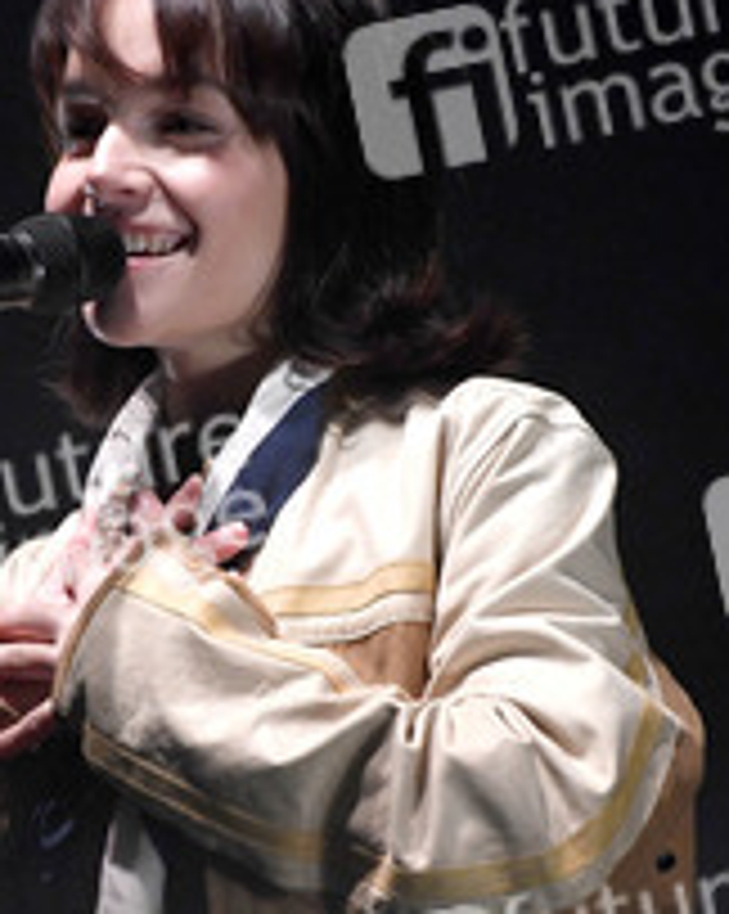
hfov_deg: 4.2
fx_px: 9994
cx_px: 166
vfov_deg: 5.2
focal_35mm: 370
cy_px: 747
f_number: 3.2
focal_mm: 200
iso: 1600
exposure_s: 1/400
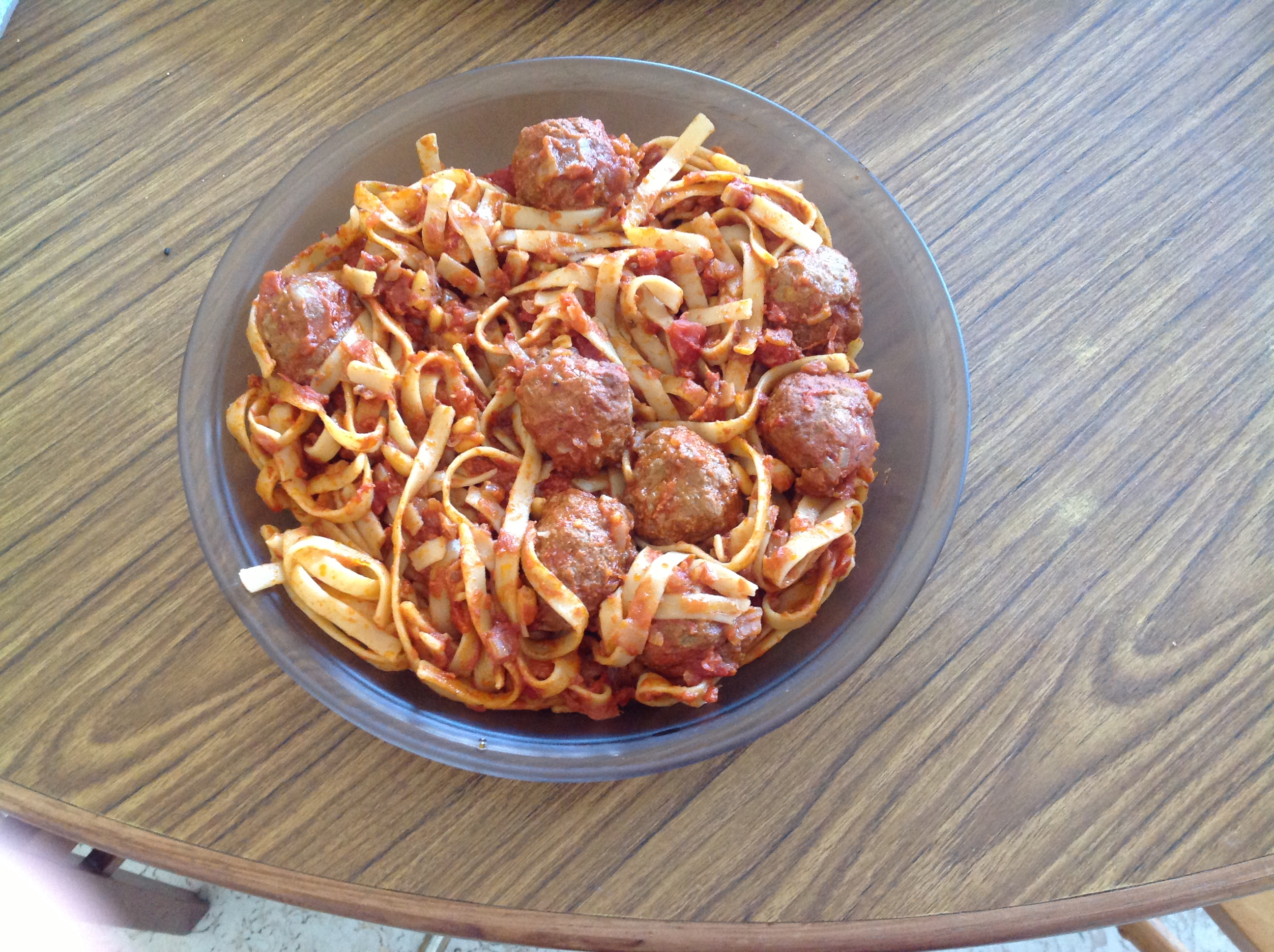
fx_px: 1286
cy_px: 476
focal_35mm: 35
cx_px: 637
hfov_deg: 52.7
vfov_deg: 40.6
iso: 250
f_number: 2.4
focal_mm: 4.28
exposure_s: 1/15
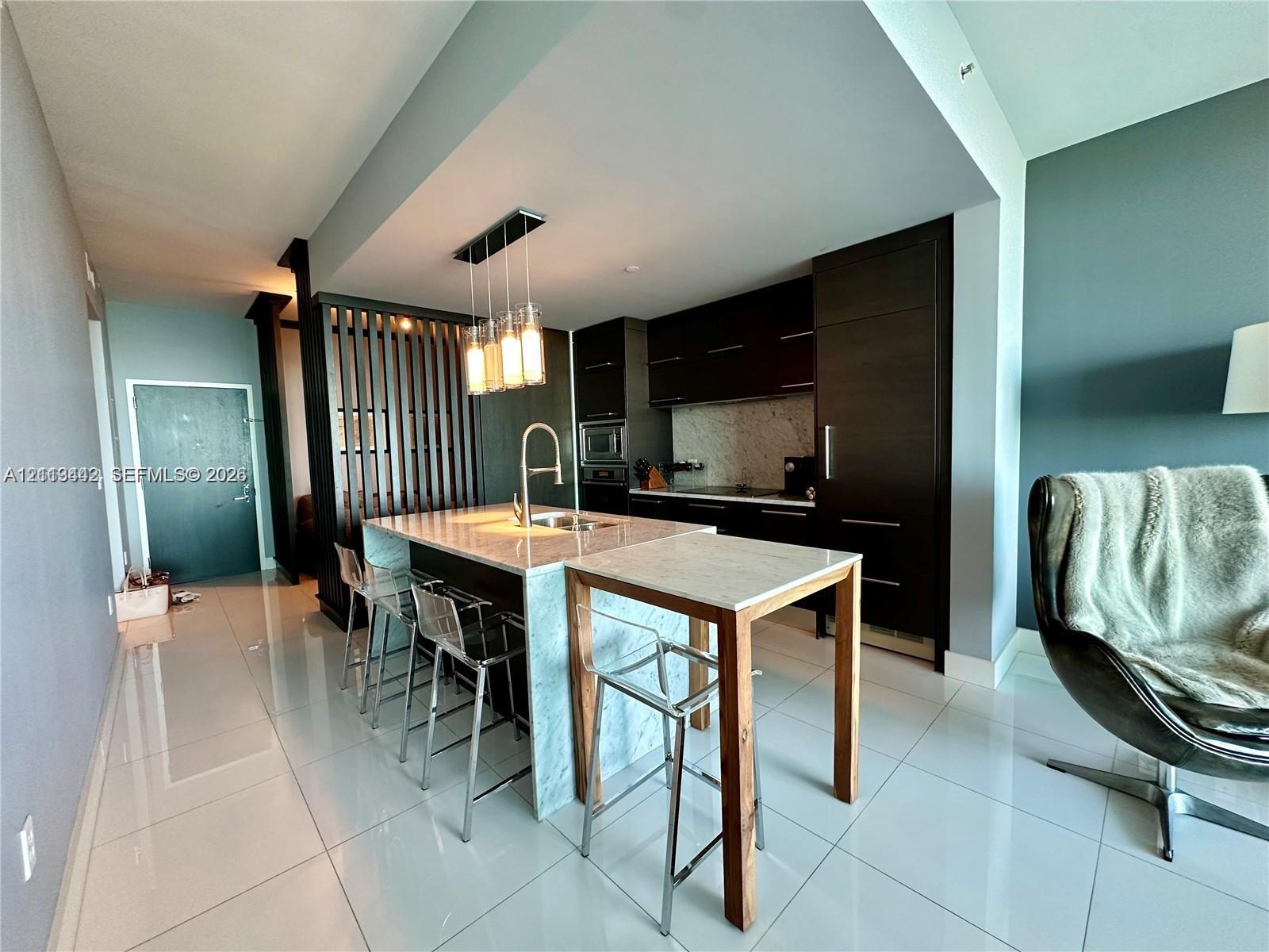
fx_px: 513
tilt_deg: -3.5
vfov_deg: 85.7
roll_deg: +1.8
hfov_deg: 102.1
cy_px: 476
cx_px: 634
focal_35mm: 14
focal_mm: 2.22
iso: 200
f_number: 2.2
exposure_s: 1/60
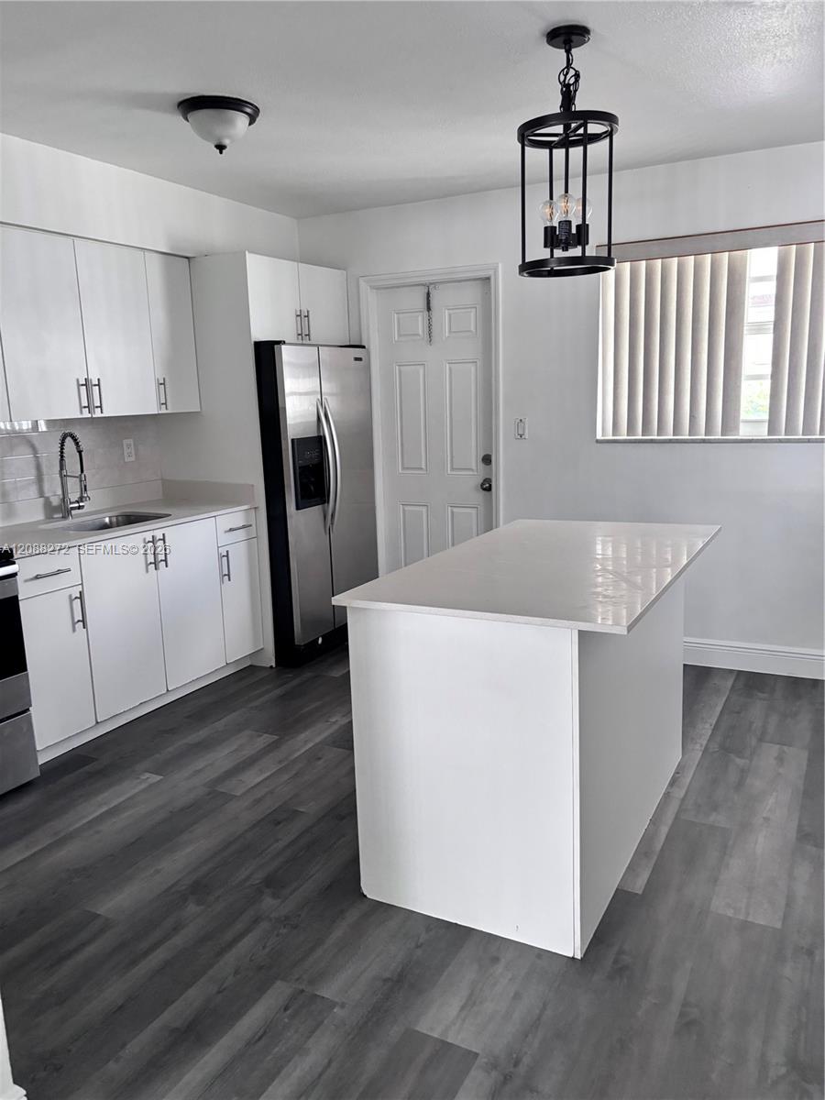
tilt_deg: -12.3
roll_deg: +2.0
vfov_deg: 67.3
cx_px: 412
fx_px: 826
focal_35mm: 26
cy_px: 550
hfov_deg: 53.1
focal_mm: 5.96
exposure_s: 1/60
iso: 250
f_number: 1.6
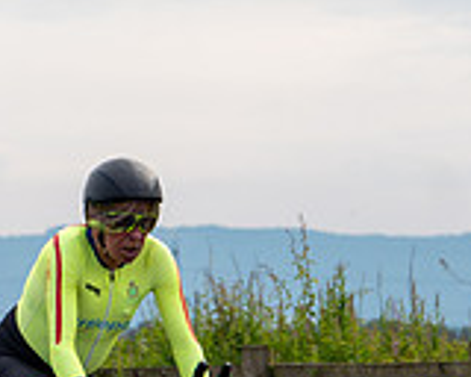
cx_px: 286
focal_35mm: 408
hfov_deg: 4.7
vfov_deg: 3.8
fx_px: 5687
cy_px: 266
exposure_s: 1/800
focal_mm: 91
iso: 100
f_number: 5
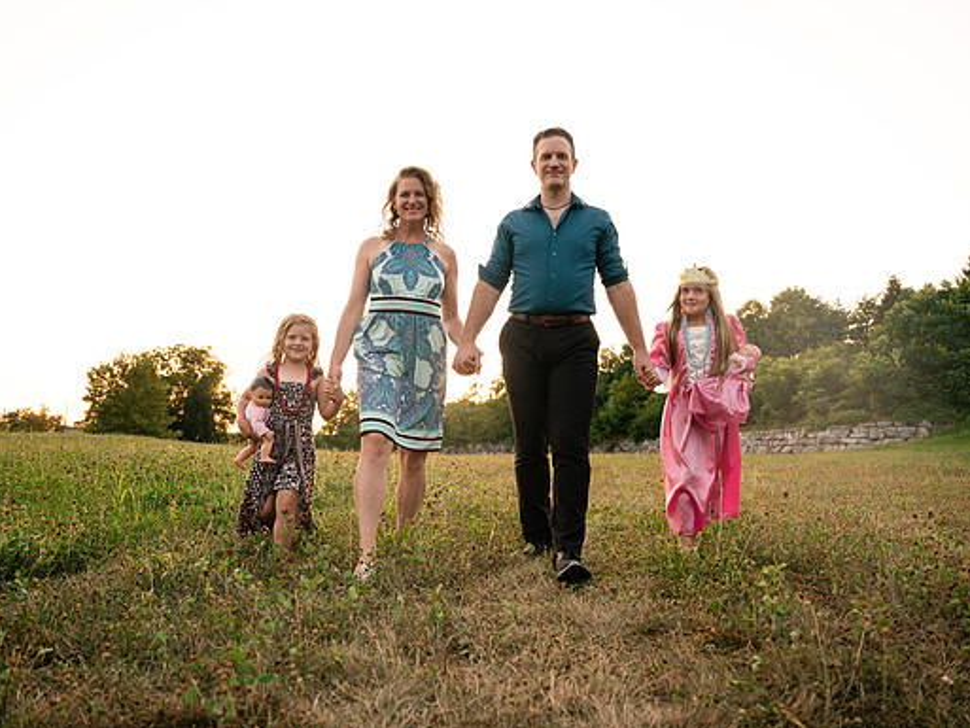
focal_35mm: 27
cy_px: 364
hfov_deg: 65.3
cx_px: 460
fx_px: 757
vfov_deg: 51.4
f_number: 2.8
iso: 400
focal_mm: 24
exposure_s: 1/800
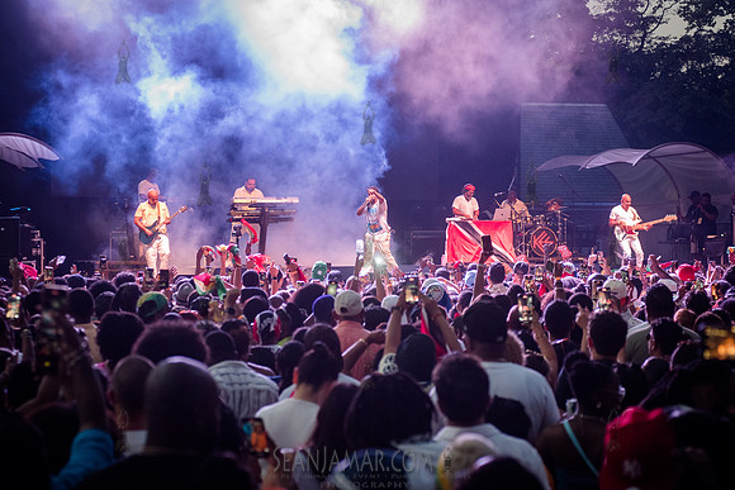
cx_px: 368
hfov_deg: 24.0
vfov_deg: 16.1
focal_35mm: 85
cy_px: 245
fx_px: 1733
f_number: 4
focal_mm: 80
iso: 4000
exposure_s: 1/250
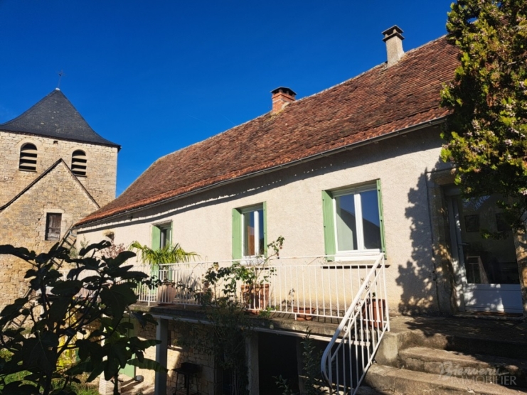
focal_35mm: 24
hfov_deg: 71.6
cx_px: 264
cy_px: 198
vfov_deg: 56.8
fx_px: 365
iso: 50
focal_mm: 5.23
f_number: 1.8
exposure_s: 1/1558
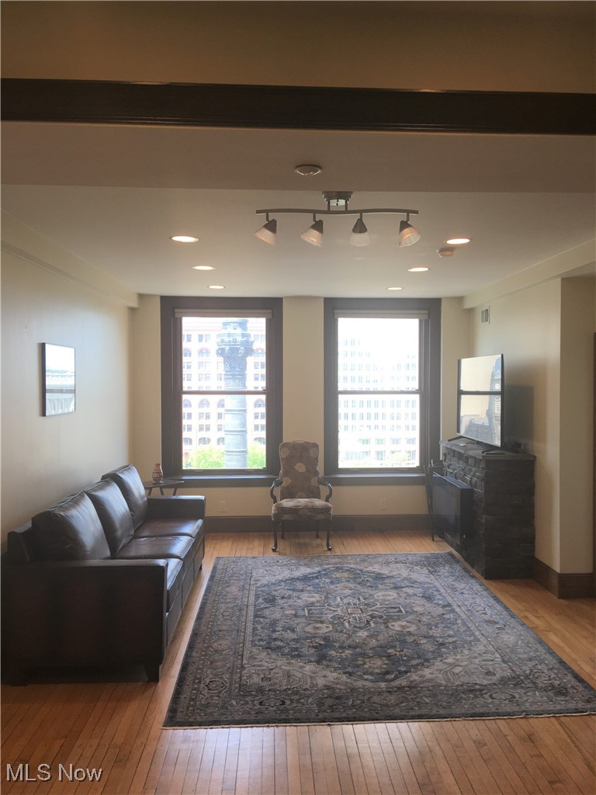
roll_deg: +0.6
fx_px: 666
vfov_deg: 61.7
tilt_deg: +0.2
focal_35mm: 29
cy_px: 398
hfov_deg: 48.2
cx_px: 298
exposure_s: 1/120
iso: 32
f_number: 2.2
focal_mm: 4.15
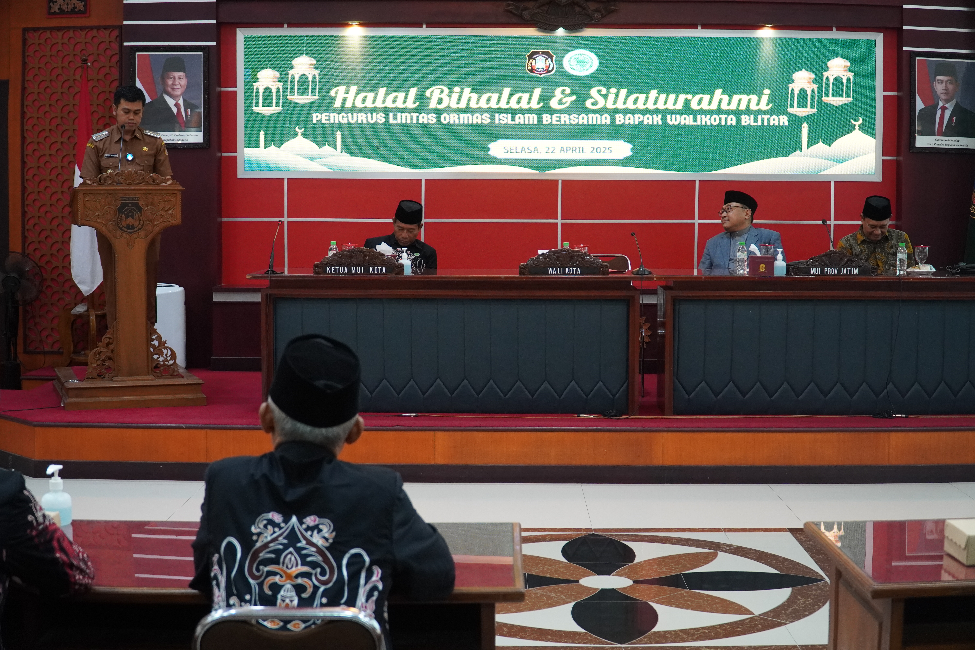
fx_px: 1300
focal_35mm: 48
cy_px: 325
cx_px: 488
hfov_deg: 41.1
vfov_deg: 28.1
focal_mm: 32
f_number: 4
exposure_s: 1/50
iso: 2000
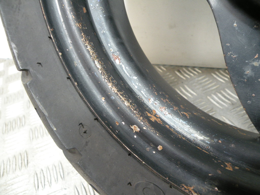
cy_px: 98
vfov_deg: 51.4
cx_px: 130
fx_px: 203
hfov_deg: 65.3
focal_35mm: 27
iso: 213
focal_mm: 4.7
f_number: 2.8
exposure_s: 1/60
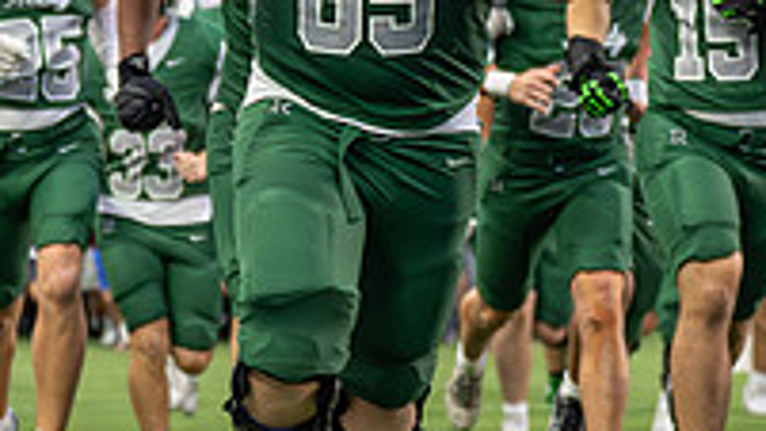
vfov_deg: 4.4
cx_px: 413
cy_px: -145
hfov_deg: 7.8
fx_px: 5625
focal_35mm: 277
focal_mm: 70
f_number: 2.8
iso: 1250
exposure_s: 1/1250
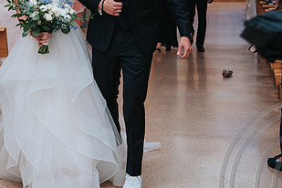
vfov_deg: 12.6
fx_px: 846
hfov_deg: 18.7
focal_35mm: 108
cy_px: 20
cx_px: 50
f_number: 4
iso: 1000
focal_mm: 52
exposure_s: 1/200
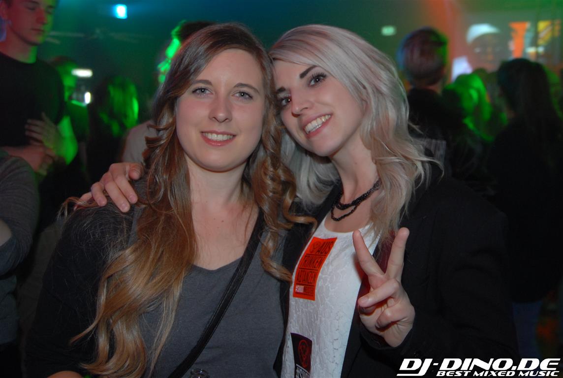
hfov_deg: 44.9
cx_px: 282
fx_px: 682
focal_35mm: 44
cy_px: 189
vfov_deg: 31.0
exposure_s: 1/6
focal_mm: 29
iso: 400
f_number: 5.6
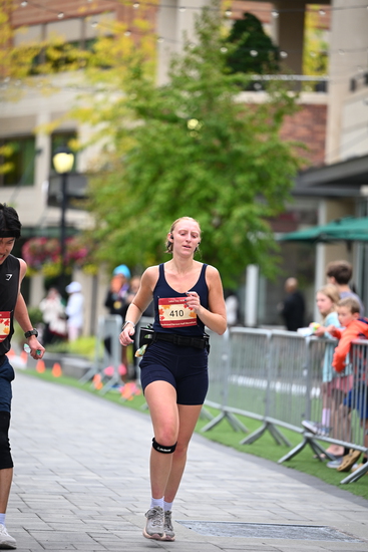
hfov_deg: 8.9
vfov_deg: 13.2
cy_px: 276
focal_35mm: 155
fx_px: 2375
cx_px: 184
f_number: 2.8
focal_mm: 155
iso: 640
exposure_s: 1/2000
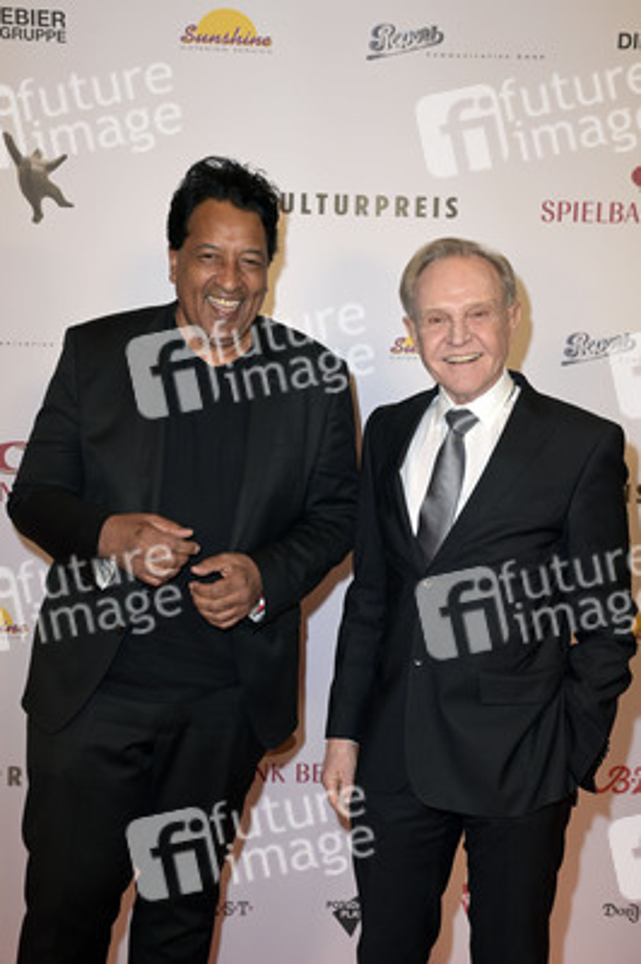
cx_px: 320
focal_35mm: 48
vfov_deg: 41.1
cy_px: 482
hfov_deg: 28.0
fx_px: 1284
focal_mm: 48
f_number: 5.6
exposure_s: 1/160
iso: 640
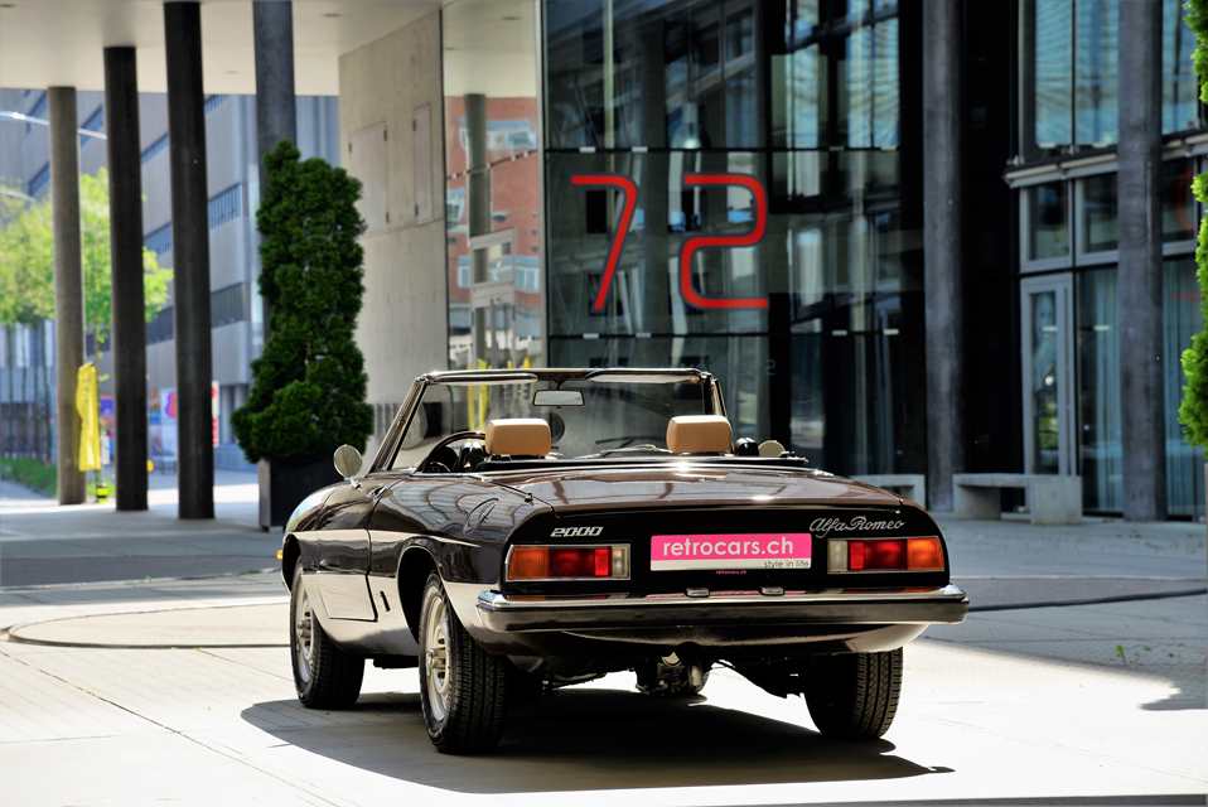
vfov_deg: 11.4
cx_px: 604
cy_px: 404
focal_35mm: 120
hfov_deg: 17.1
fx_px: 4029
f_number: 7.1
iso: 125
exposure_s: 1/160
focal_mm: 120
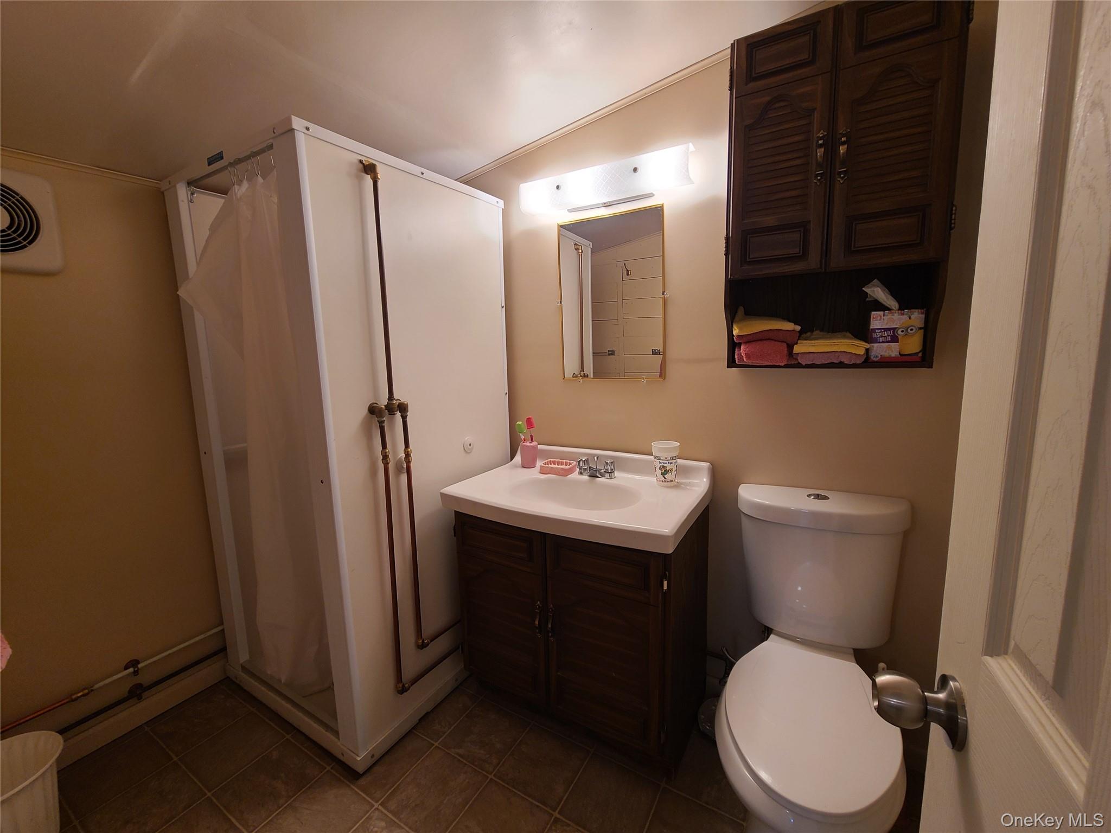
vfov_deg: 89.9
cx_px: 556
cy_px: 416
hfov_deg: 106.2
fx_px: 417
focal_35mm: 13
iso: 100
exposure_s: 1/60
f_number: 2.2
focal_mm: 2.2
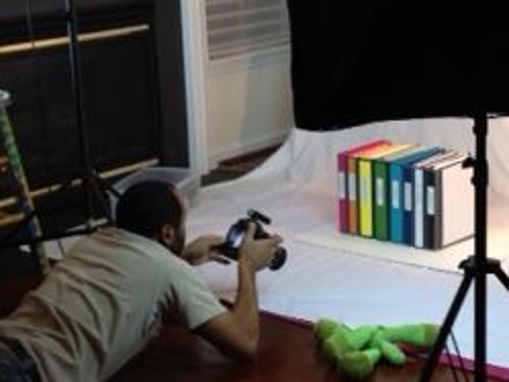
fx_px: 1324
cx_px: 395
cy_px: 143
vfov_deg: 16.4
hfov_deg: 21.5
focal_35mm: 90
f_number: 2.4
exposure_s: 1/24
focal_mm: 4.28
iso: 64
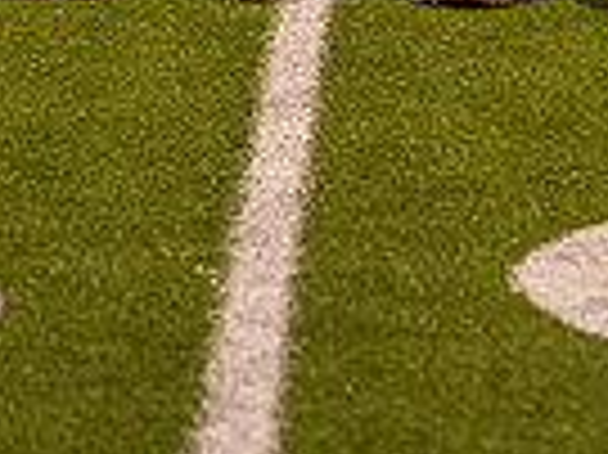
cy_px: -517
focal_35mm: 456
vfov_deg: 3.2
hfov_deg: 4.4
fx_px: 8002
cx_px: 369
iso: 800
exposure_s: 1/125
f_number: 4.5
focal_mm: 142
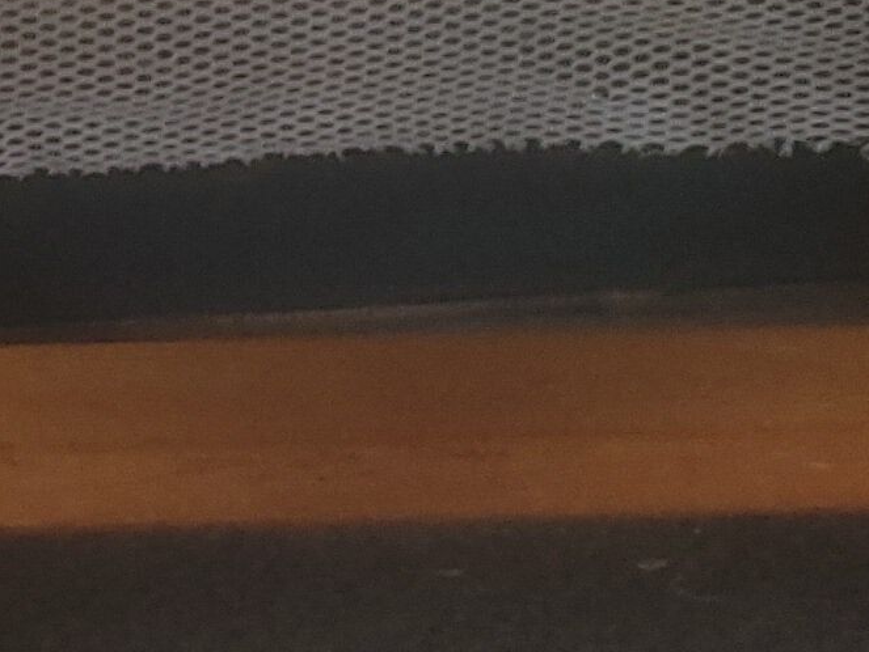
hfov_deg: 11.4
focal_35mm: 158
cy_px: -71
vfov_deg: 9.3
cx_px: -777
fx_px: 3969
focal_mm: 5.4
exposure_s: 1/60
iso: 160
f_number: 1.8
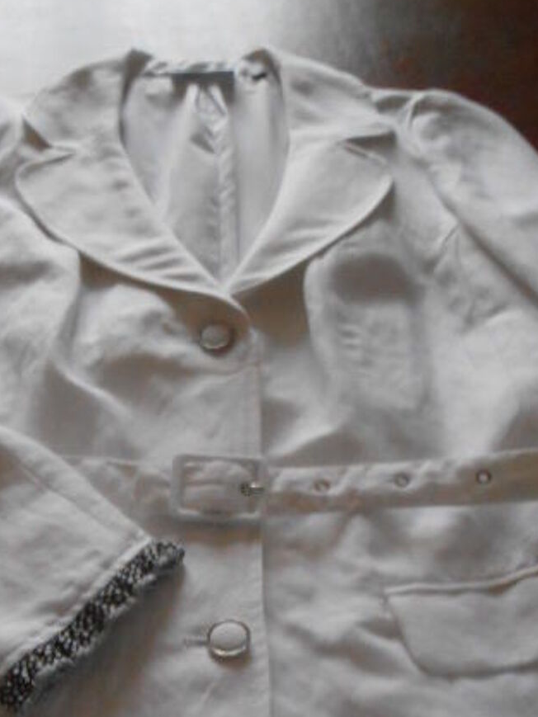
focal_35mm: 46
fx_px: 953
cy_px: 525
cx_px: 214
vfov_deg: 40.2
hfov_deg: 31.4
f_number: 3.8
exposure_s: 1/20
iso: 800
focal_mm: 5.3
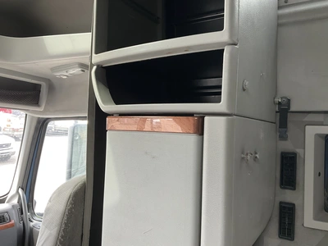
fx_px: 275
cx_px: 164
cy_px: 123
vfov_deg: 48.2
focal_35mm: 29
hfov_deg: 61.7
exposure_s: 1/102
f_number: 1.8
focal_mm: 3
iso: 64
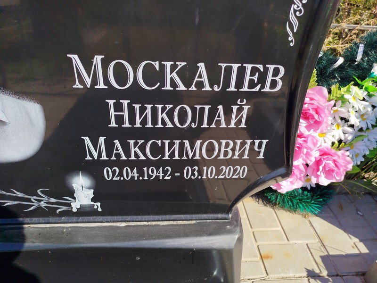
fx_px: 261
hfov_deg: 71.6
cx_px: 188
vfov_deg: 56.8
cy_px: 142
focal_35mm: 24
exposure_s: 1/672
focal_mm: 5.31
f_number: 1.7
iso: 50
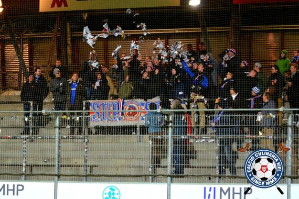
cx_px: 150
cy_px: 100
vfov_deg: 13.0
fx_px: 872
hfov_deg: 19.5
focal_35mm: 105
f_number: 2.8
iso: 1600
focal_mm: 70
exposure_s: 1/320
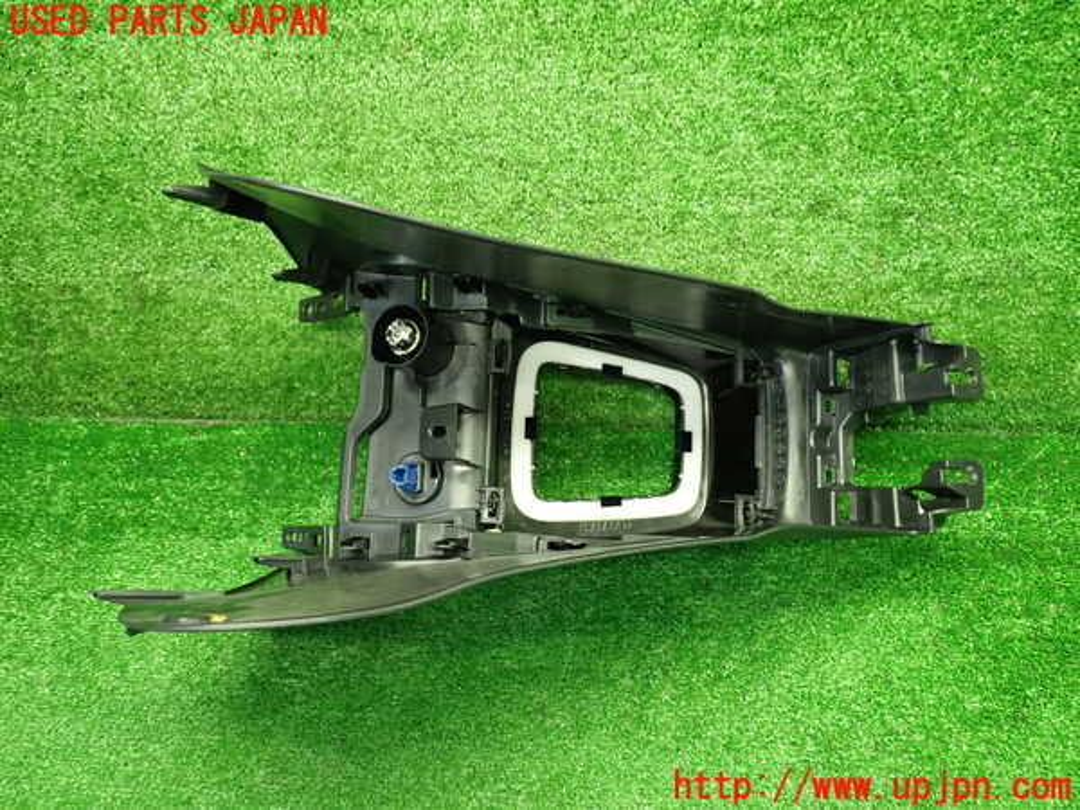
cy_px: 405
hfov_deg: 60.0
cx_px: 540
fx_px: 936
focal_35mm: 30
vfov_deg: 46.8
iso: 400
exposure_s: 1/30
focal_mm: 5.4
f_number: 2.3
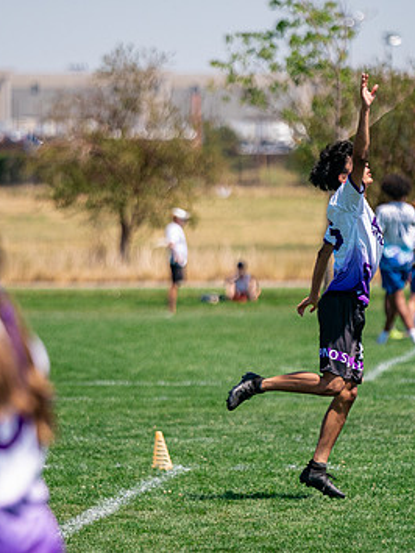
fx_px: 6482
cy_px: 330
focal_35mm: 406
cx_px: 227
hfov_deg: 3.7
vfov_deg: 4.9
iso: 640
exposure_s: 1/10000
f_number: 2.8
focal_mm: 200
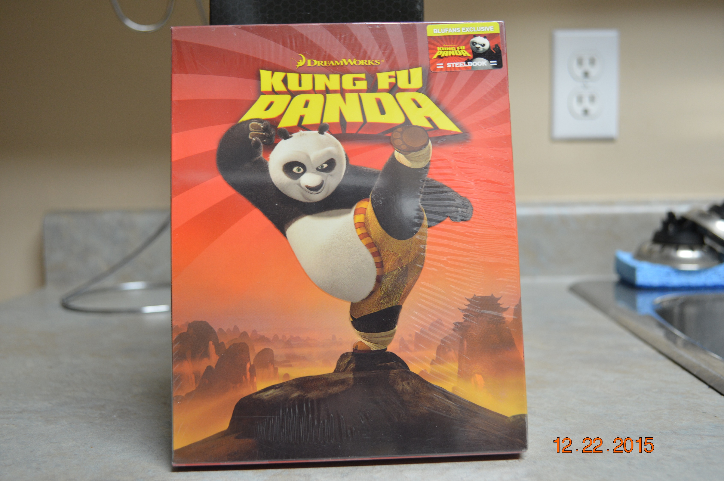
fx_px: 723
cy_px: 240
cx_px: 362
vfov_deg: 36.8
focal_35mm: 36
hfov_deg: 53.2
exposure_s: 1/15
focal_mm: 24
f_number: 4
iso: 450
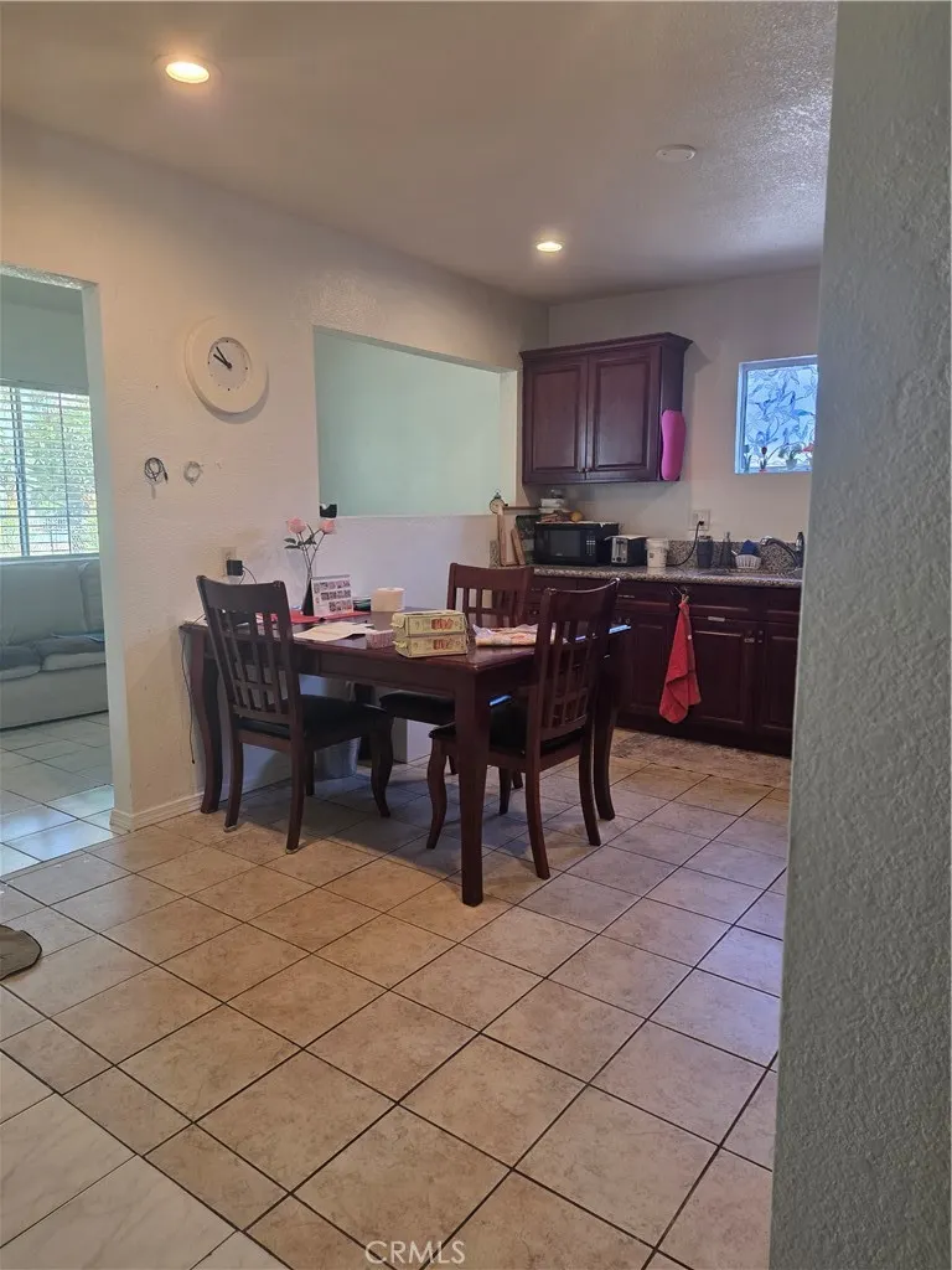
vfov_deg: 73.9
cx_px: 476
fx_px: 843
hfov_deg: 58.9
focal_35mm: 23
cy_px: 635
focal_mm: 6.3
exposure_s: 1/120
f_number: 1.7
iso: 200
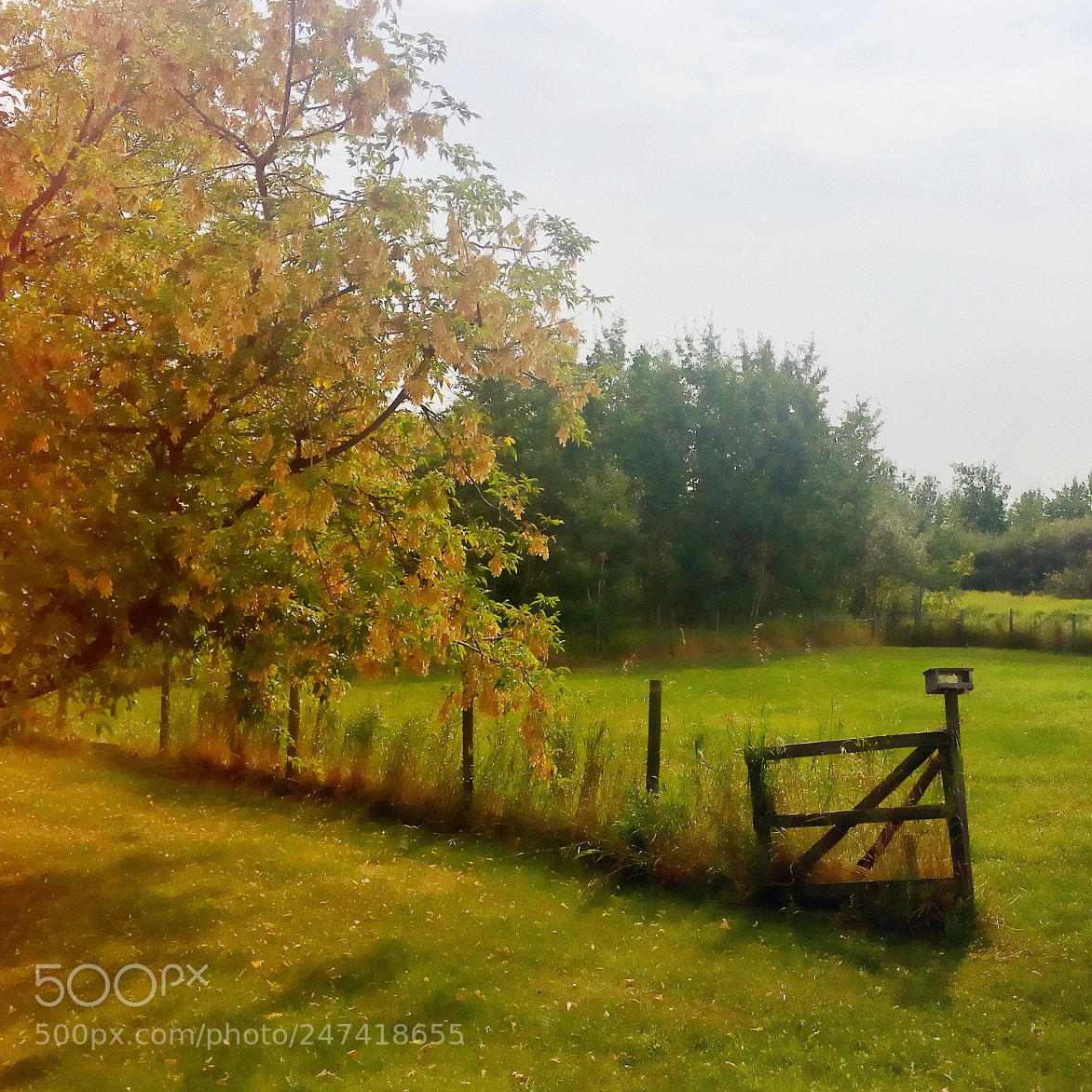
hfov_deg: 46.5
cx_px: 722
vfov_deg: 47.2
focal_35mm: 35
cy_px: 549
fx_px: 1249
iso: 25
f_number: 2.2
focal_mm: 4.15
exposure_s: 1/5495
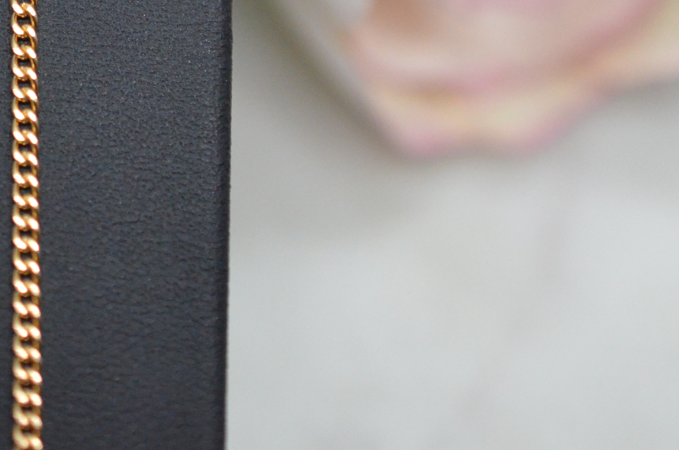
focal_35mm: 131
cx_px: 13
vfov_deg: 10.4
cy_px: 35
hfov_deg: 15.4
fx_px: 2466
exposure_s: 1/2000
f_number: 4
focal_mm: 40
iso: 3200
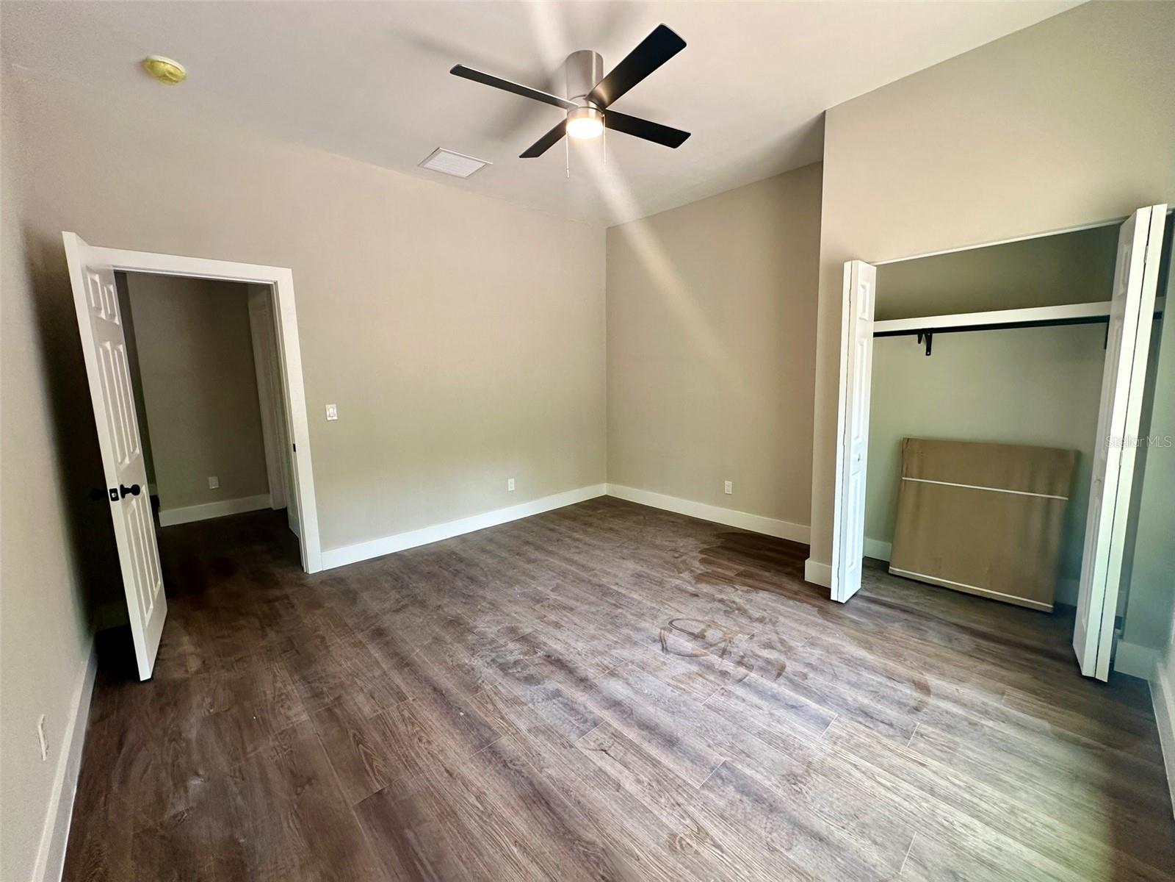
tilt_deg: -7.9
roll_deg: +1.5
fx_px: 475
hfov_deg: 102.1
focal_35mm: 14
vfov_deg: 85.7
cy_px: 441
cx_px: 588
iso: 200
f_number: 2.2
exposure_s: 1/120
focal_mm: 2.22
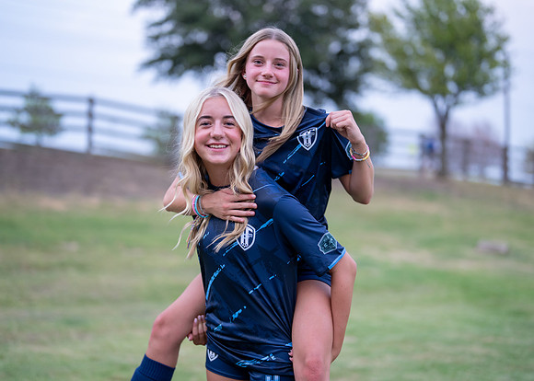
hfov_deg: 34.8
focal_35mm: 56
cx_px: 264
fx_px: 851
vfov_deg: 25.2
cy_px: 191
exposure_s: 1/1000
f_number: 1.2
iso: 500
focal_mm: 50
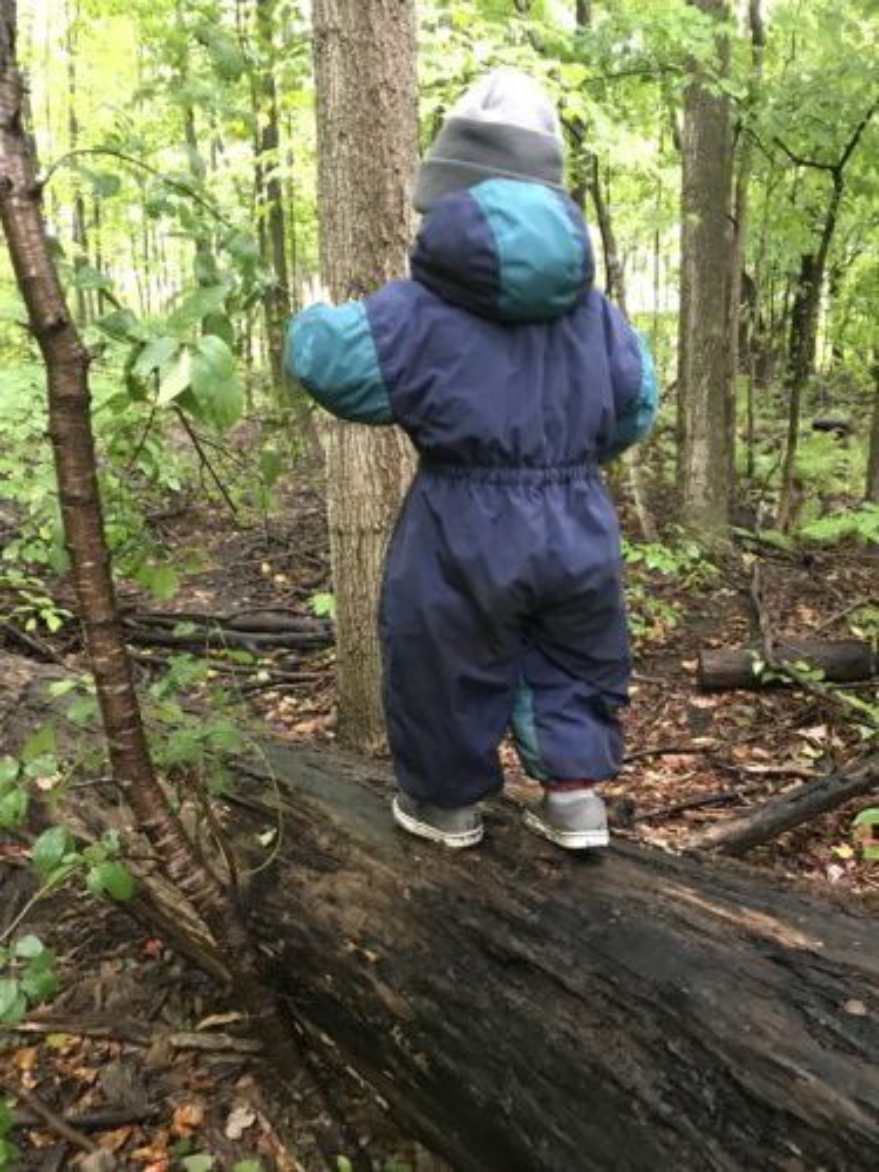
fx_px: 948
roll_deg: +0.3
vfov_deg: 63.4
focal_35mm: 28
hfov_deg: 49.7
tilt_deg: -10.0
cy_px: 586
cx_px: 440
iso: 100
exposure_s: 1/7
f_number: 1.8
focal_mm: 3.99
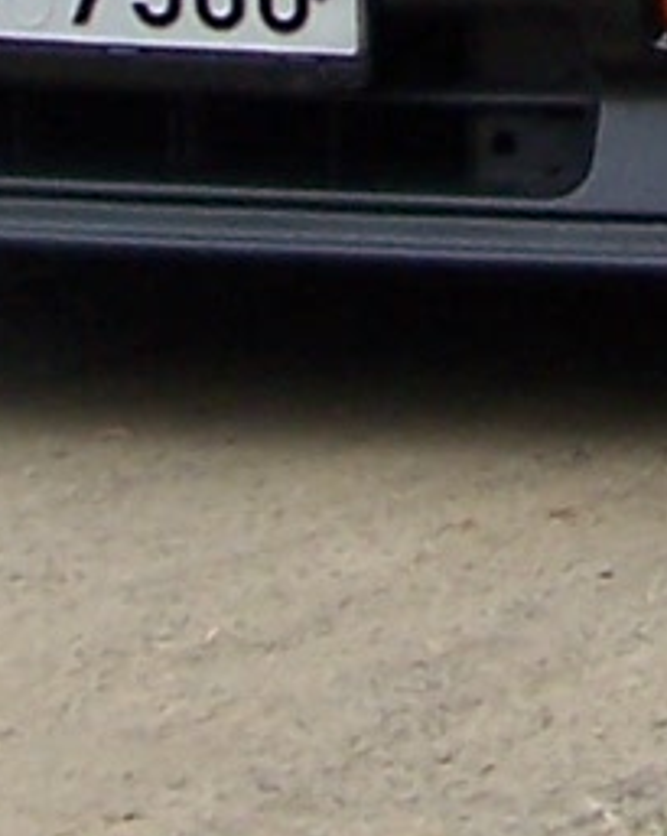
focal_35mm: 296
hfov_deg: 5.2
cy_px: -644
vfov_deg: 6.4
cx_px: 1018
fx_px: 7317
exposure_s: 1/500
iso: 80
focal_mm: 6.3
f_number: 2.8
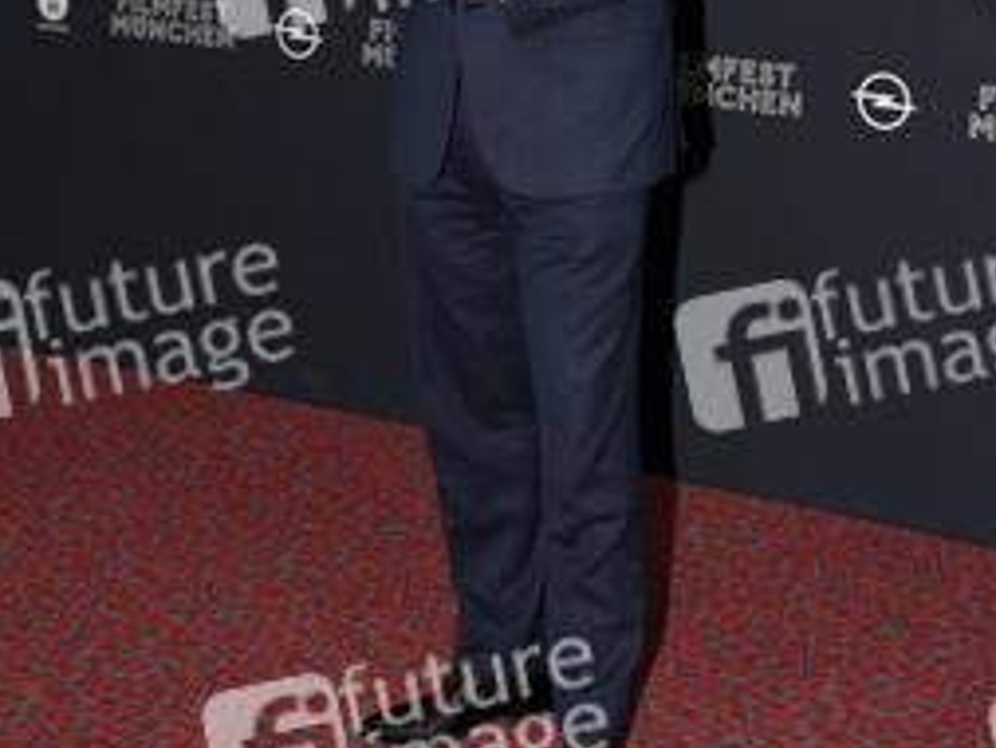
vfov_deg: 18.3
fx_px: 2296
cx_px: 520
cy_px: 142
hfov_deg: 24.5
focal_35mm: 80
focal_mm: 35
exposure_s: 1/160
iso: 160
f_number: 6.3
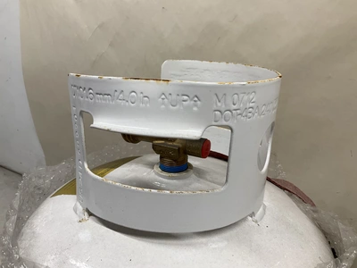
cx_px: 178
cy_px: 134
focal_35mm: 29
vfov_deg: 48.2
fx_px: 299
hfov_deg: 61.7
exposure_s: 1/120
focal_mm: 3
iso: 20
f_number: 1.8
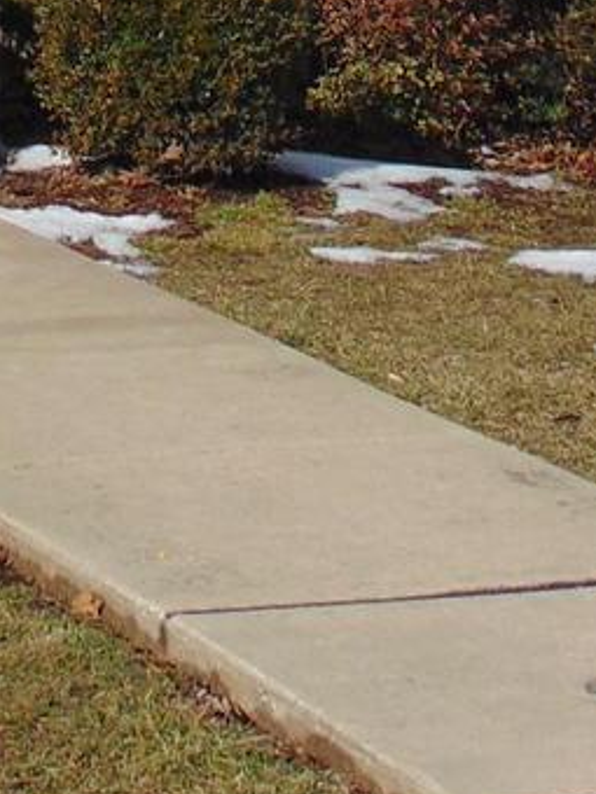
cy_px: -894
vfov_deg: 9.6
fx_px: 4362
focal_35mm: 190
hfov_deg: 7.8
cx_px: -79
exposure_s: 1/320
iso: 80
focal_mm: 7.6
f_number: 8.7
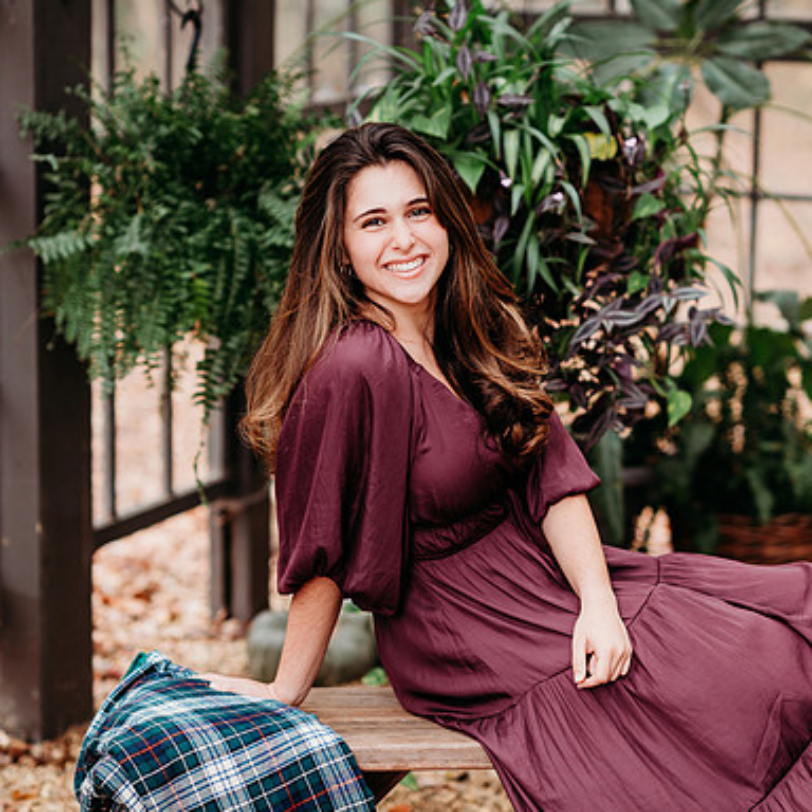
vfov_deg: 16.0
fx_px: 2893
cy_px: 407
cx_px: 436
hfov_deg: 16.0
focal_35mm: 109
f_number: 2.2
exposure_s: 1/200
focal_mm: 85
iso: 320
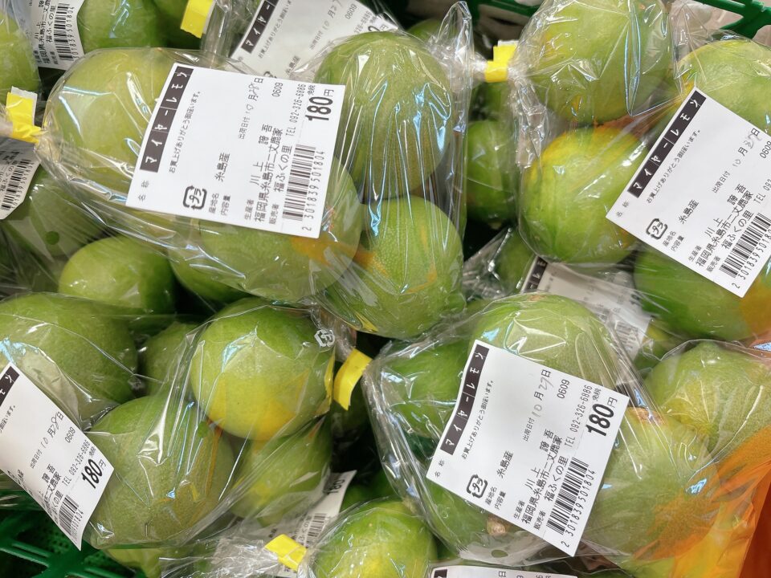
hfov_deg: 67.3
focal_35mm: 26
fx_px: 579
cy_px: 289
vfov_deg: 53.1
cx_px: 386
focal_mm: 5.96
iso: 64
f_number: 1.6
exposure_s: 1/120
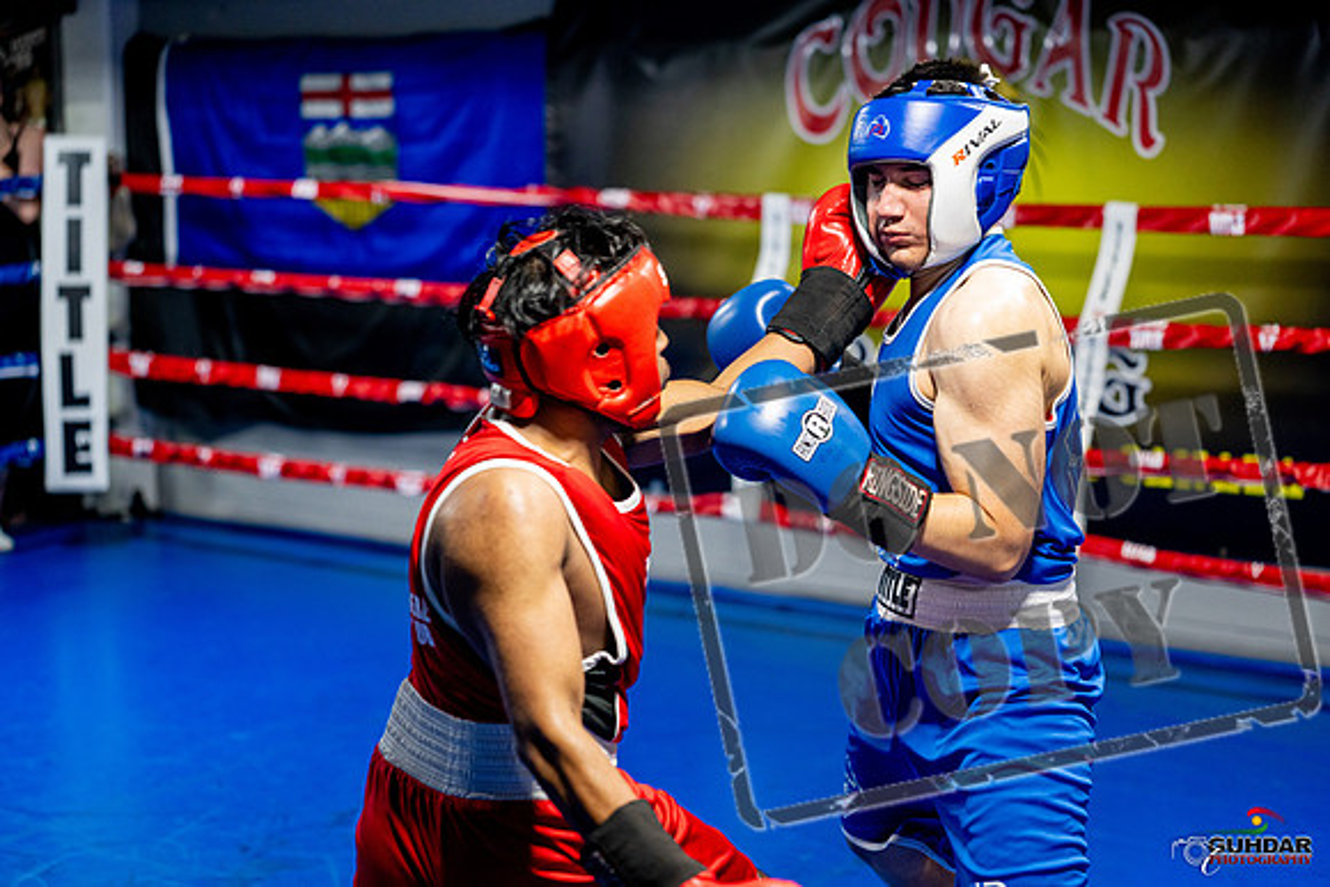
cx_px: 665
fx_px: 2180
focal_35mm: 59
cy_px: 444
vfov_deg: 23.0
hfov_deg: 33.9
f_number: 2
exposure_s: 1/800
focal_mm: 59
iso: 2500
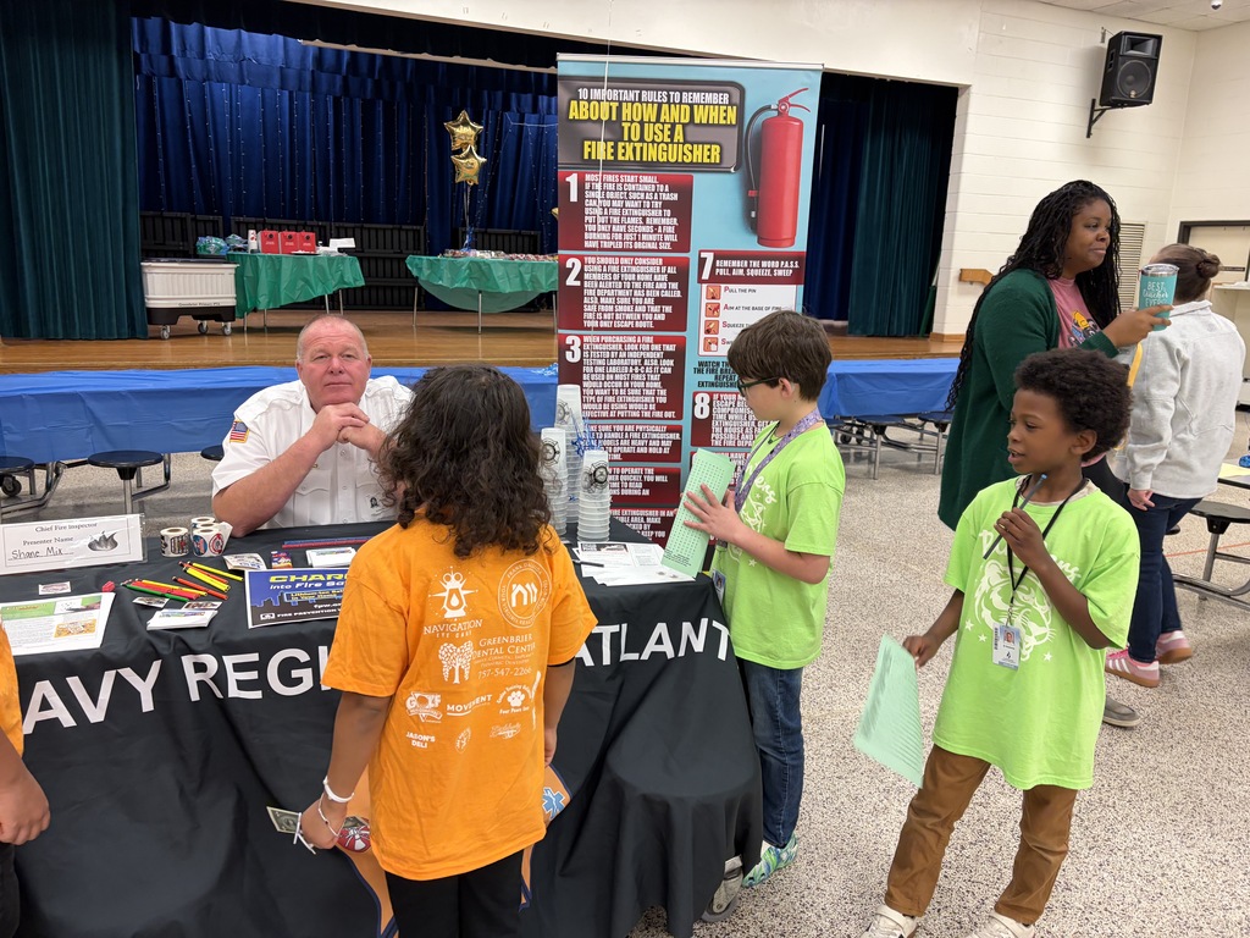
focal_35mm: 26
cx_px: 625
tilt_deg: -13.2
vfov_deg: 53.1
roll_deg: -0.7
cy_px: 469
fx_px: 939
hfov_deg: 67.3
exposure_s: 1/60
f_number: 1.6
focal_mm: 5.96
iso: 125
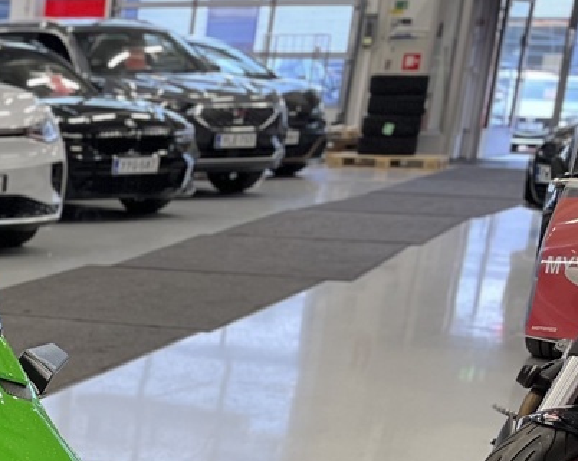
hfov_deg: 17.7
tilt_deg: -21.4
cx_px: -408
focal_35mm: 91
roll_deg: -0.6
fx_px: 1556
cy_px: 681
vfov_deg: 15.6
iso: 80
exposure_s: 1/50
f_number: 1.6
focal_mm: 5.1
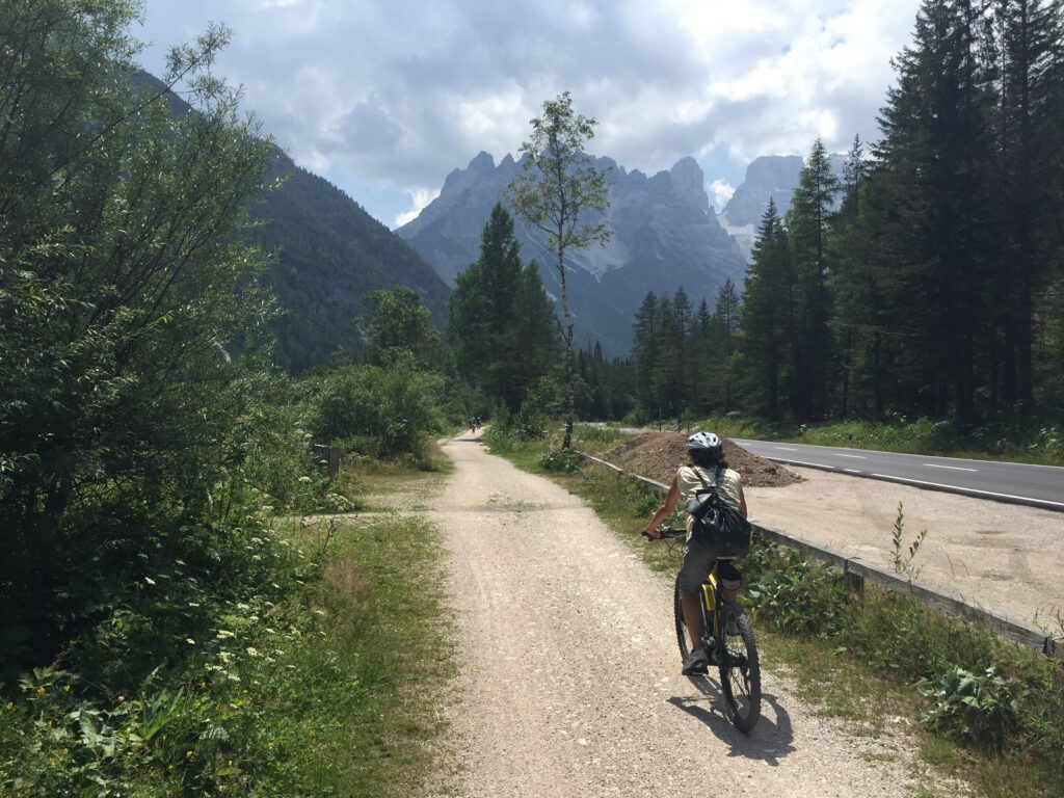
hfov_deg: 61.7
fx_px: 891
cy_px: 399
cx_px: 532
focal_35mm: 29
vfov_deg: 48.2
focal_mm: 4.15
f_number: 2.2
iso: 32
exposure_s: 1/3049
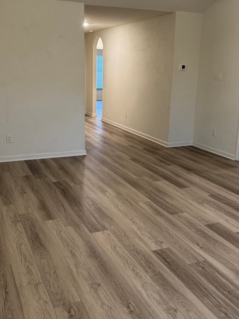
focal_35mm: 37
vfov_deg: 50.1
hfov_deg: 38.7
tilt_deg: -12.5
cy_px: 144
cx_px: 121
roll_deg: +0.0
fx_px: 341
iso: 250
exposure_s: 1/60
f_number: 1.78
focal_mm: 6.76
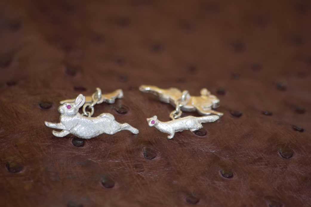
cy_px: 104
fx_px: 3888
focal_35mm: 450
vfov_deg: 3.1
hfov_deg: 4.6
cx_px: 156
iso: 400
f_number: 5.6
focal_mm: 300
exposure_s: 1/40
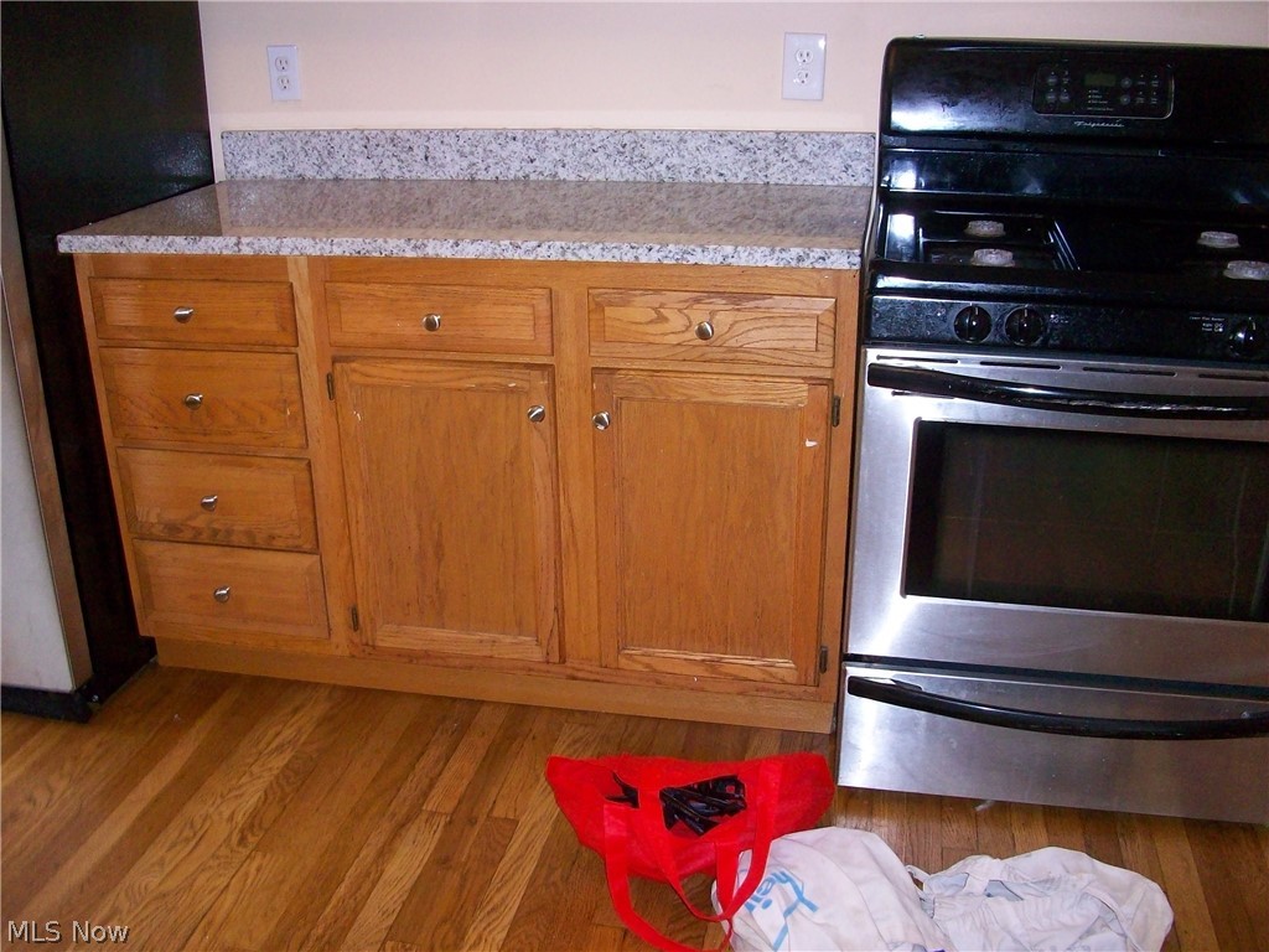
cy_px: 476
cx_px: 634
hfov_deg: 54.0
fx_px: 1246
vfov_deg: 41.8
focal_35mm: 34
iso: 200
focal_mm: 5.7
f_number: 2.8
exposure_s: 1/60
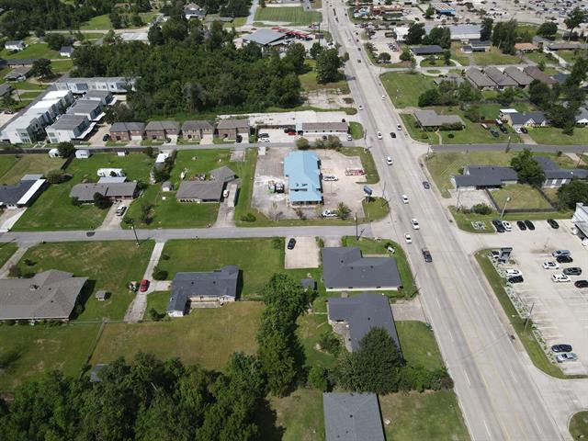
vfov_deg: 56.8
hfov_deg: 71.6
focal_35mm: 24
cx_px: 294
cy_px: 220
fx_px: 408
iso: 100
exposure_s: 1/1000
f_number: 2.8
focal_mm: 4.5
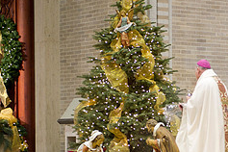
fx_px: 1083
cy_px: 117
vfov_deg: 8.0
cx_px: 136
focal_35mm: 171
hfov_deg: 12.0
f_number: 2.8
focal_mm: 70
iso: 1600
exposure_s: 1/80
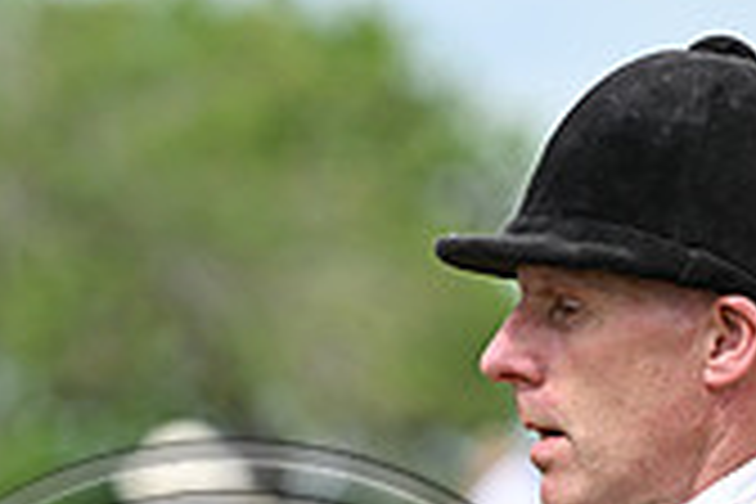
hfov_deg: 3.6
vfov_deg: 2.4
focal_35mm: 570
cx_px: 180
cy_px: 839
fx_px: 11969
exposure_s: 1/1000
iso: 180
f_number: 4
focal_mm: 165
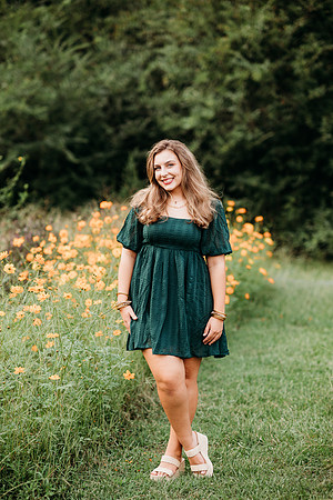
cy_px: 250
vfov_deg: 23.9
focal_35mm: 85
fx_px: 1179
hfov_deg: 16.1
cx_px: 166
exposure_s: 1/500
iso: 100
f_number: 2.2
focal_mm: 85
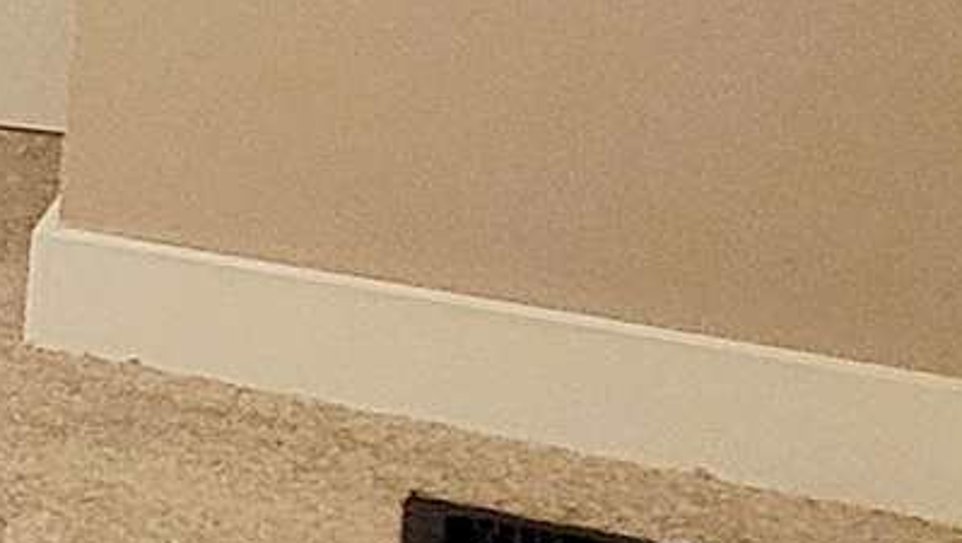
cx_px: -1902
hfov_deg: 11.5
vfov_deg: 10.6
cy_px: -369
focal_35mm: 109
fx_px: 2782
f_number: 2.2
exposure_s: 1/40
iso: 400
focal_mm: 2.2
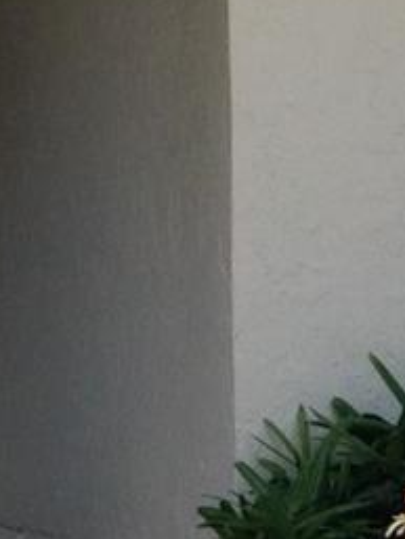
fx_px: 3788
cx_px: -449
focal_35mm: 243
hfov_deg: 5.9
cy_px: -346
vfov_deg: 7.9
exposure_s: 1/456
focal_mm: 6
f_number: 2.4
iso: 25
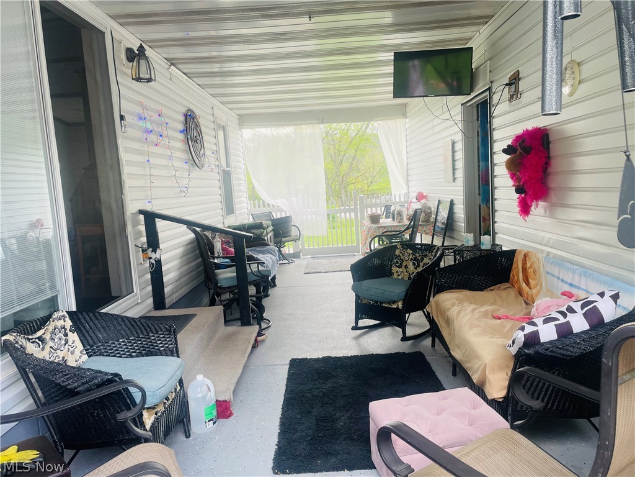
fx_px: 477
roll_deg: +3.8
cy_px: 238
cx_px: 318
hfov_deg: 67.3
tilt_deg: -5.0
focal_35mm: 26
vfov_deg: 53.1
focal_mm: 4.2
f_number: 1.6
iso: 32
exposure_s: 1/121
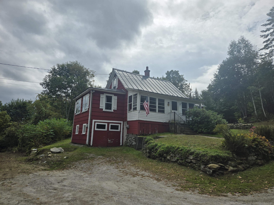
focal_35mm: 23
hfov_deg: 73.9
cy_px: 102
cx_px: 137
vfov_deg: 58.9
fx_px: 182
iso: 25
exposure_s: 1/5127
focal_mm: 5.4
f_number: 1.8
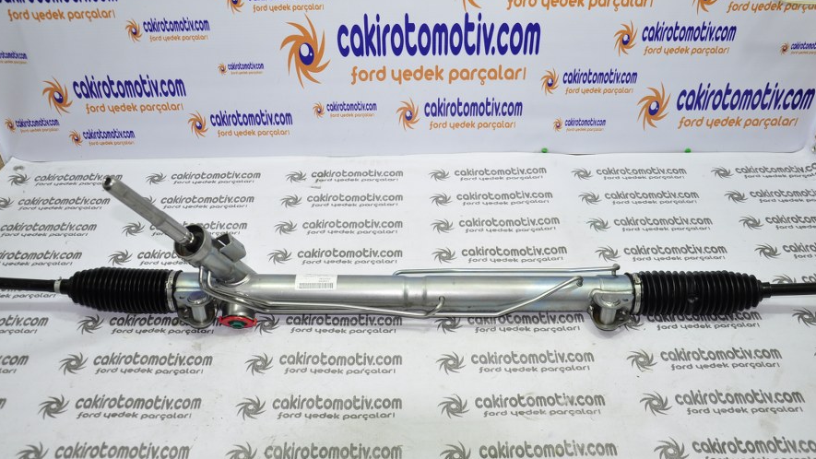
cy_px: 221
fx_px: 726
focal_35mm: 34
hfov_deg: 58.7
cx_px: 408
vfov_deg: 35.1
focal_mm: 21
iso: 200
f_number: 4.5
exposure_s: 1/40
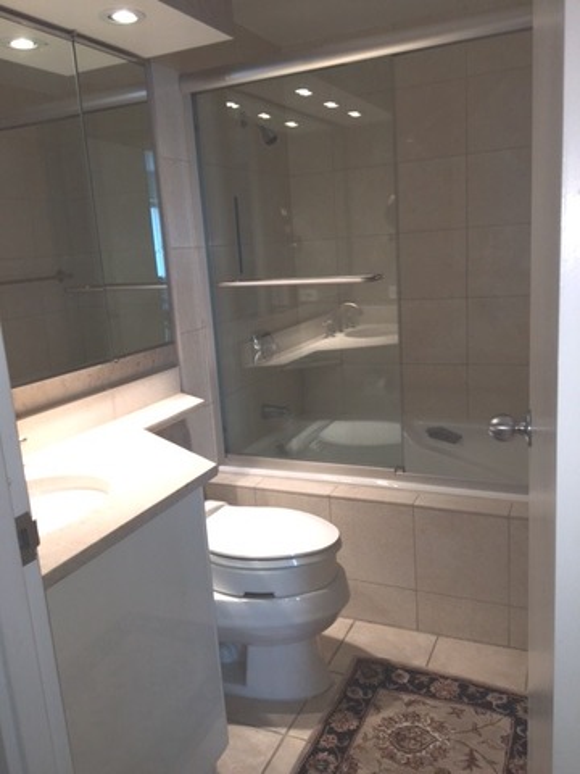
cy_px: 387
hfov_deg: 48.2
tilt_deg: -12.0
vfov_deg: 61.7
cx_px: 290
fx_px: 648
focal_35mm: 29
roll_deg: +4.8
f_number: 2.2
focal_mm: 4.15
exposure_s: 1/58
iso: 25
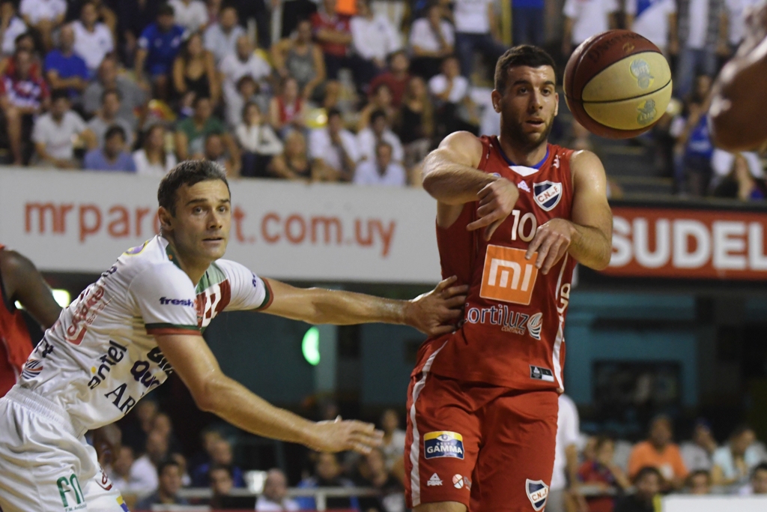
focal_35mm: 135
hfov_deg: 15.2
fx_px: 2876
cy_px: 256
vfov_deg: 10.2
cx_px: 384
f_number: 2.8
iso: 2500
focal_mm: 90
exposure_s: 1/500
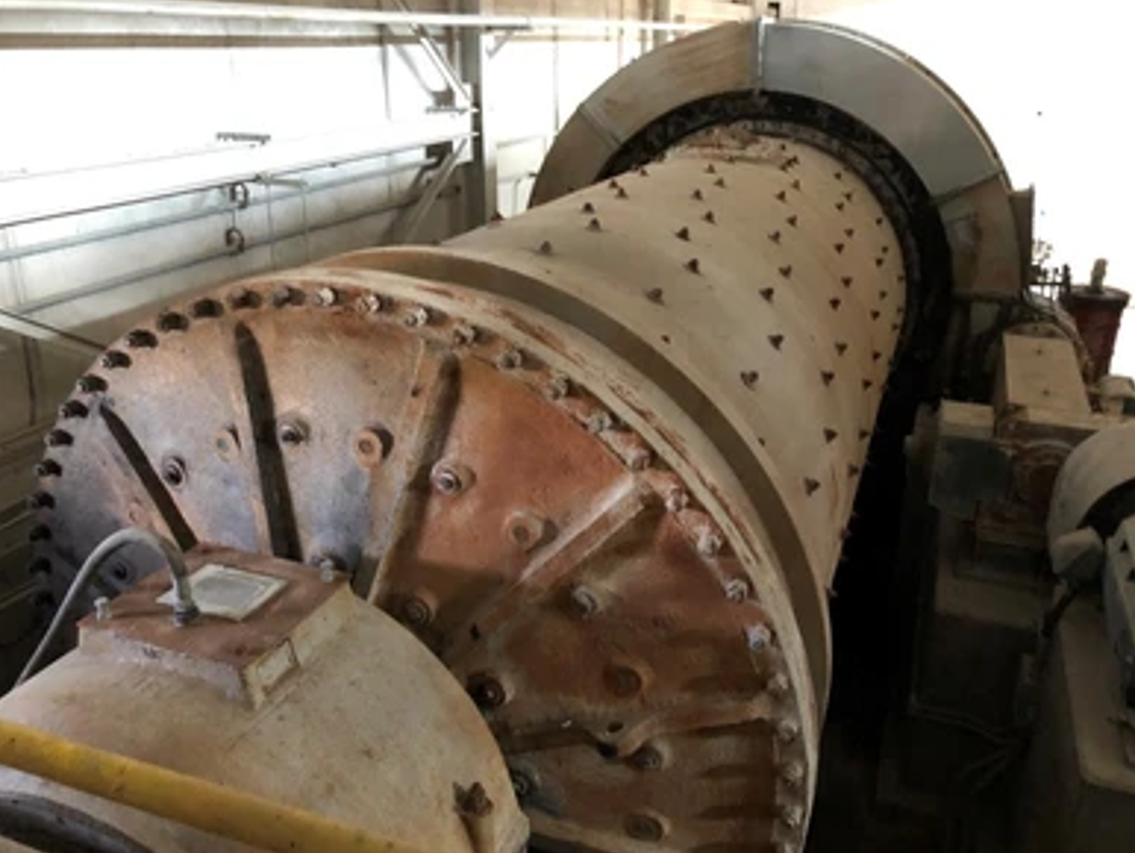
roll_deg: -1.0
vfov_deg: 48.3
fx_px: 951
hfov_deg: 61.6
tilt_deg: -23.4
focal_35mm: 29
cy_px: 435
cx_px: 582
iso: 125
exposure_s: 1/4
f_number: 1.8
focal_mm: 3.99
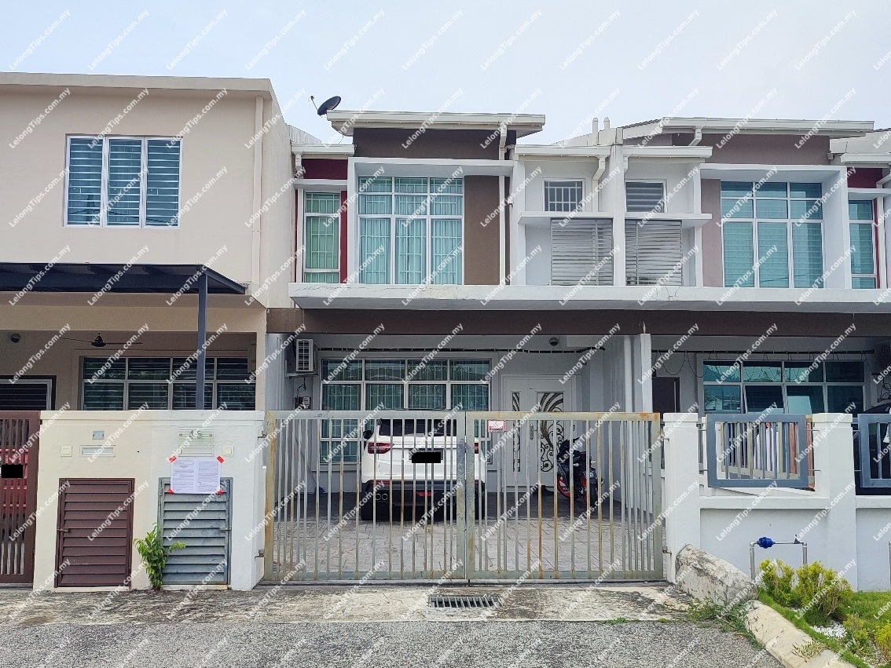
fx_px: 618
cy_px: 334
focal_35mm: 24
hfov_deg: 71.6
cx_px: 446
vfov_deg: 56.8
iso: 50
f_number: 1.89
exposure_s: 1/424
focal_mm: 5.89
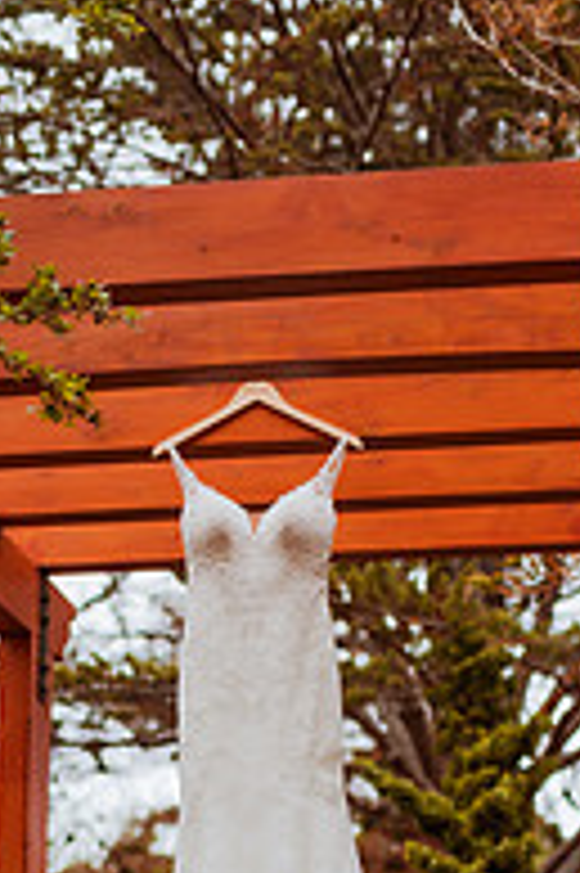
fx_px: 1961
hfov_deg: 16.8
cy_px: 873
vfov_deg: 24.0
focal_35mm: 81
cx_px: 232
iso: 100
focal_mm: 35
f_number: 1.4
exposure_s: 1/5000
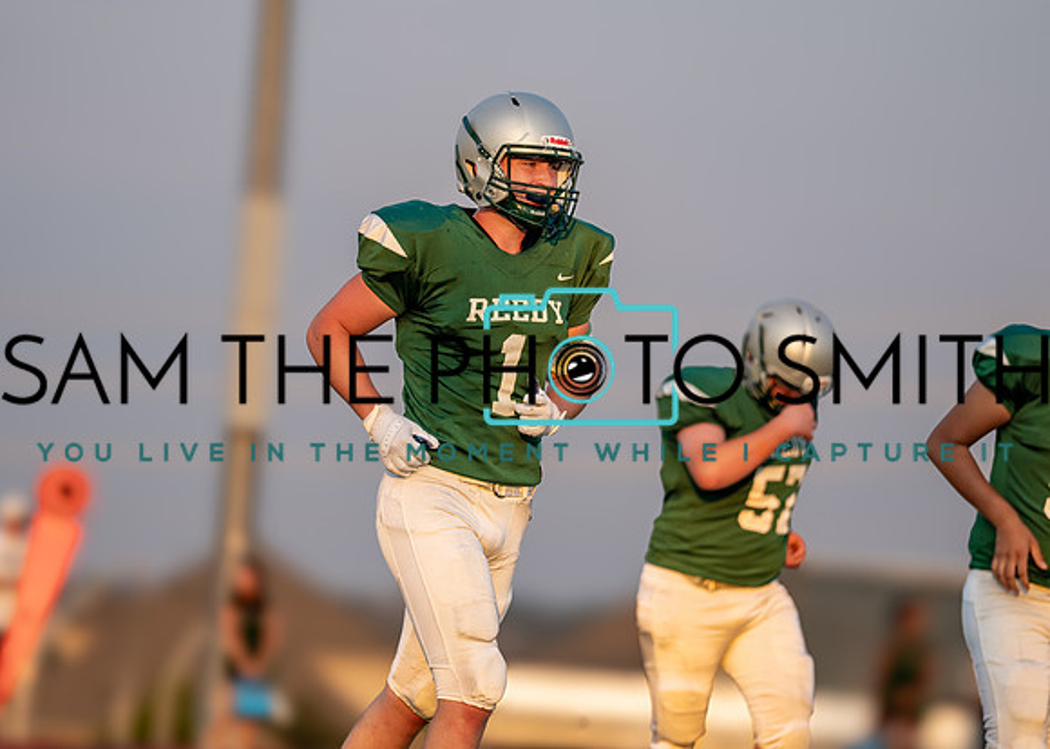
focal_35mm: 247
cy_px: 315
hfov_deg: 8.2
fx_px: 7361
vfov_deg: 5.8
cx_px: 489
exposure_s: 1/2500
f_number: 2.8
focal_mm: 200
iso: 400
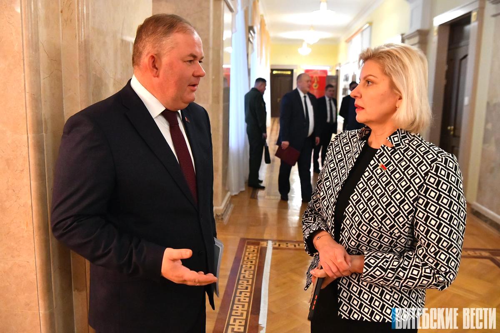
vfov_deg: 41.1
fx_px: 444
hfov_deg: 58.7
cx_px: 250
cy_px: 166
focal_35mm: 32
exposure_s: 1/160
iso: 8000
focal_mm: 32
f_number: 5
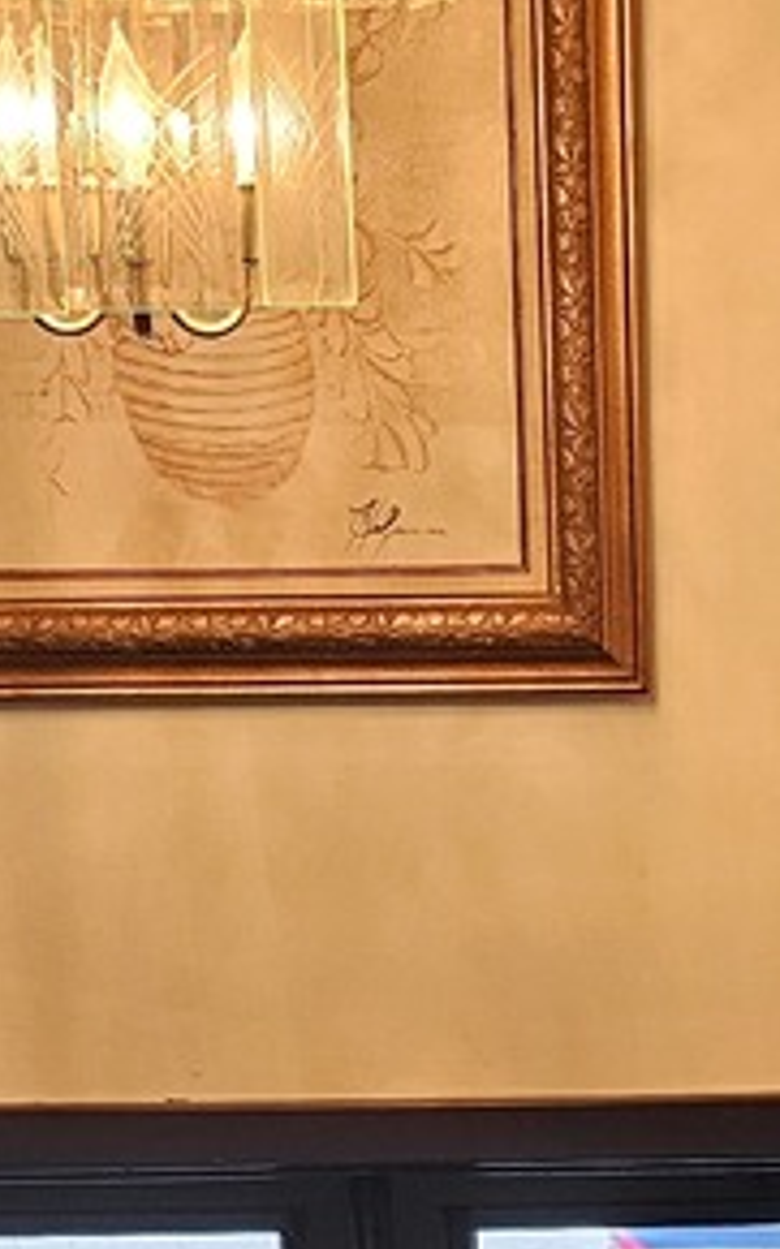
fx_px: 4120
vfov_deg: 15.5
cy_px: 2033
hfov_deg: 10.8
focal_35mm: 121
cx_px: 655
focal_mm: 6.3
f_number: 1.7
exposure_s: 1/120
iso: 250
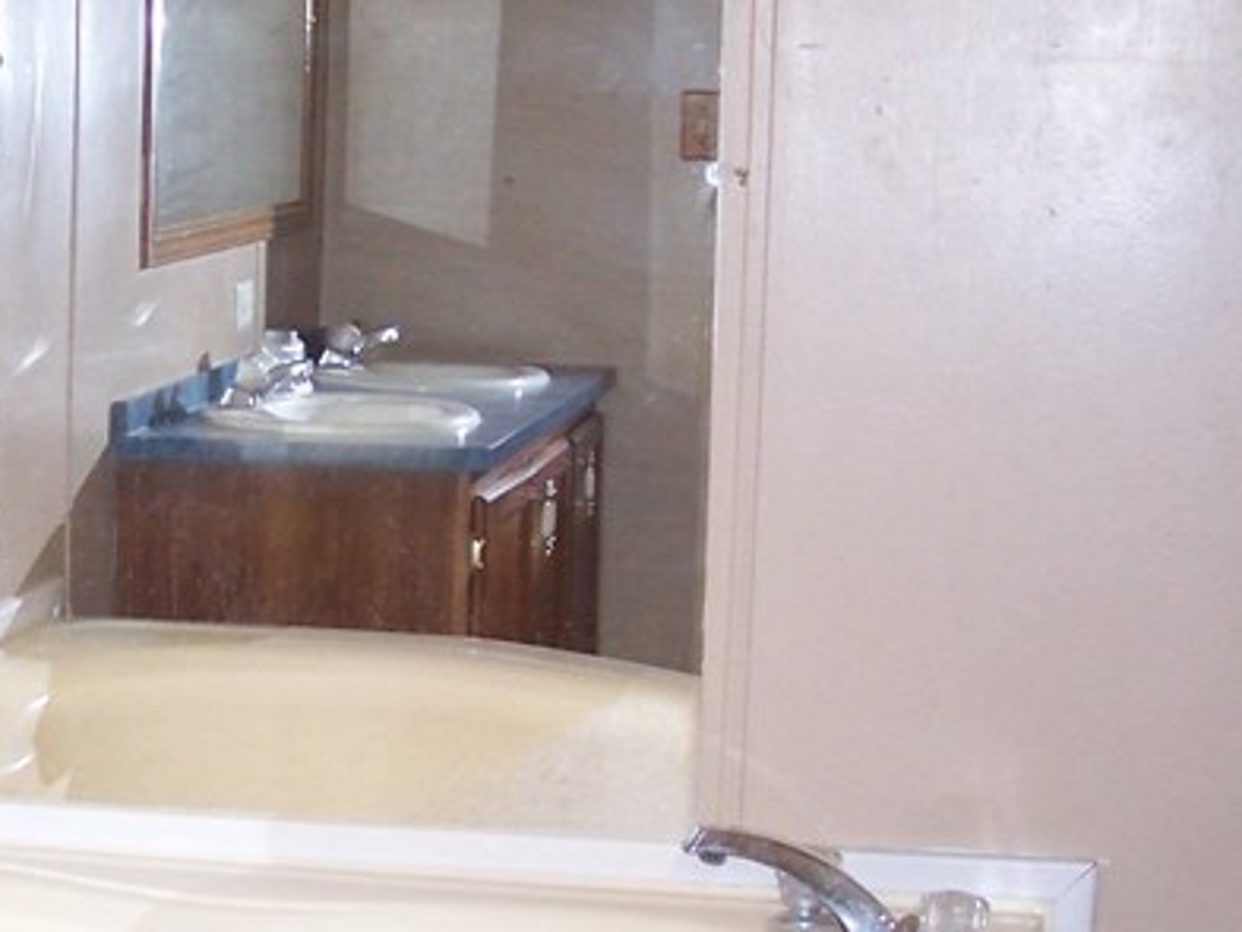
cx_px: 363
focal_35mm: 99
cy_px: 654
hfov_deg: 19.7
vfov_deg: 14.9
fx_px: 3553
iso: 140
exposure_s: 1/60
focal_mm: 6.3
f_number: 2.8
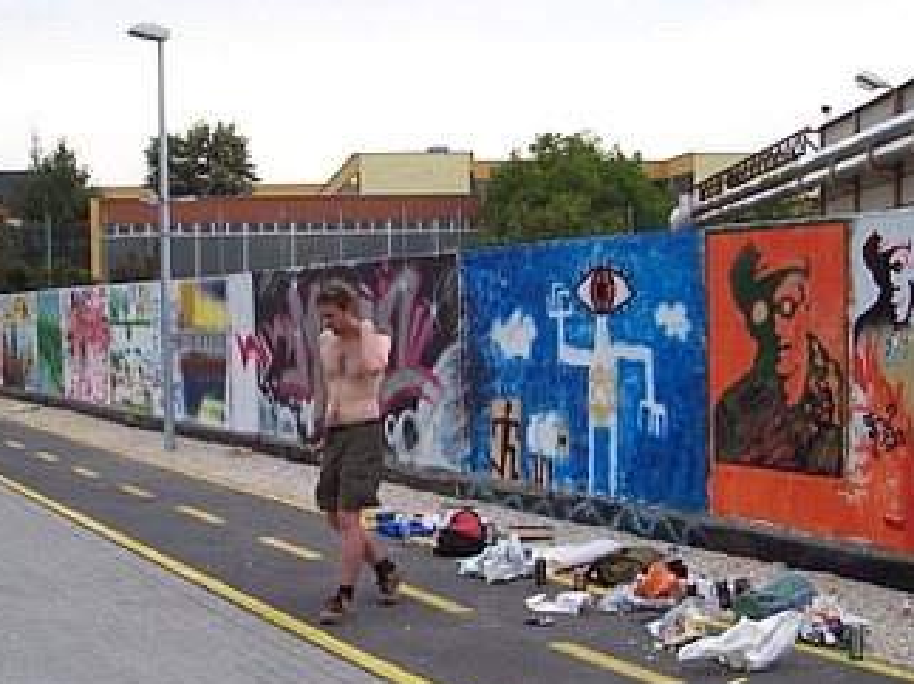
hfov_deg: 36.7
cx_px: 365
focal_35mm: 52
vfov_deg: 27.9
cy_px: 421
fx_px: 1372
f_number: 3
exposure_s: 1/125
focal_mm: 7
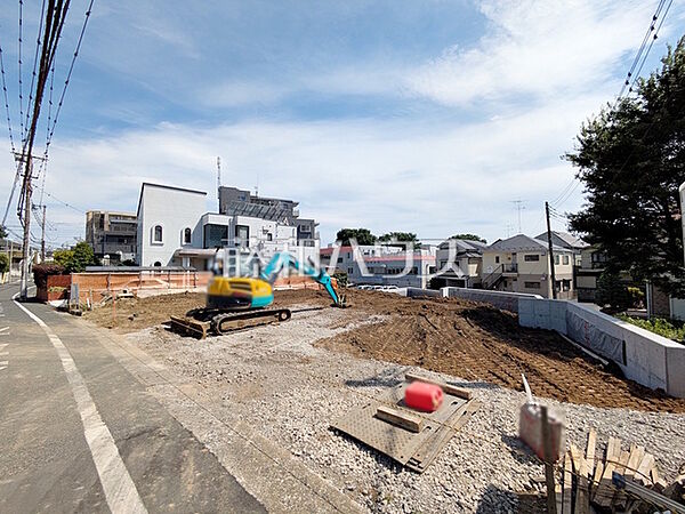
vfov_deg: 85.7
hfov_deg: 102.1
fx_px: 277
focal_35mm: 14
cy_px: 257
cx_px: 342
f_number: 2.2
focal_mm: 1.83
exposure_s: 1/2833
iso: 49
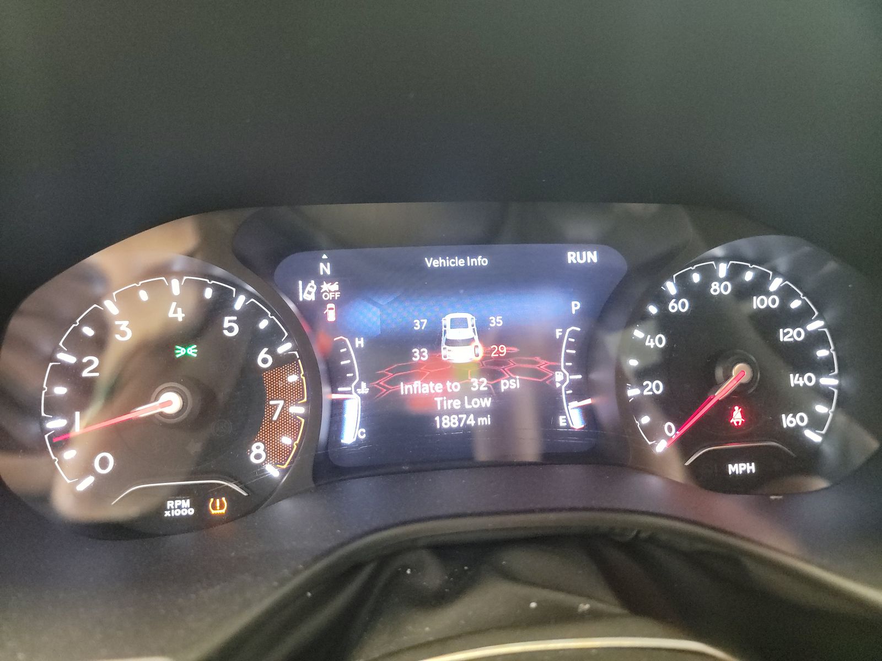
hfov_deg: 71.6
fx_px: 612
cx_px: 441
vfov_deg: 56.8
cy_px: 330
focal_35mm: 24
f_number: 1.8
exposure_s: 1/59
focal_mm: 6.7
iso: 2268
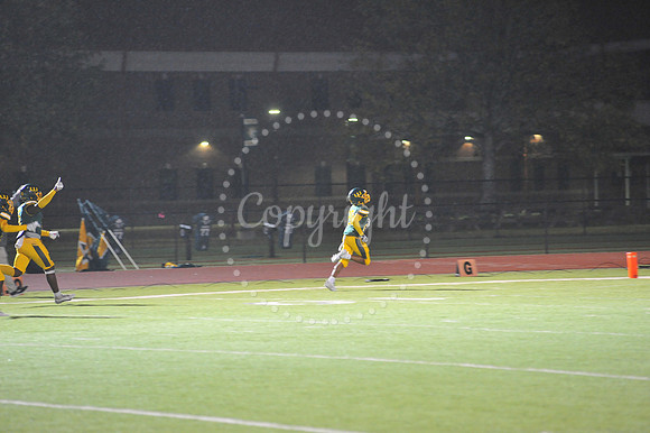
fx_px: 3609
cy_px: 216
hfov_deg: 10.3
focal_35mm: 200
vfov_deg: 6.9
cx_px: 325
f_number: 4
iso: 4000
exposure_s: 1/160
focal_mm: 200
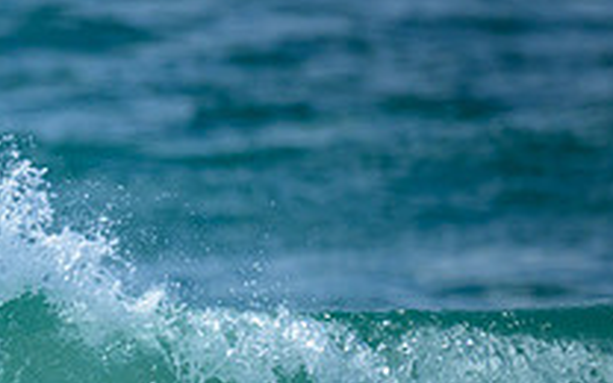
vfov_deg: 0.4
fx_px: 52123
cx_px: -275
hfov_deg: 0.7
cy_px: 500
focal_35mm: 3120
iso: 220
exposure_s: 1/2000
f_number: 6.3
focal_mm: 800
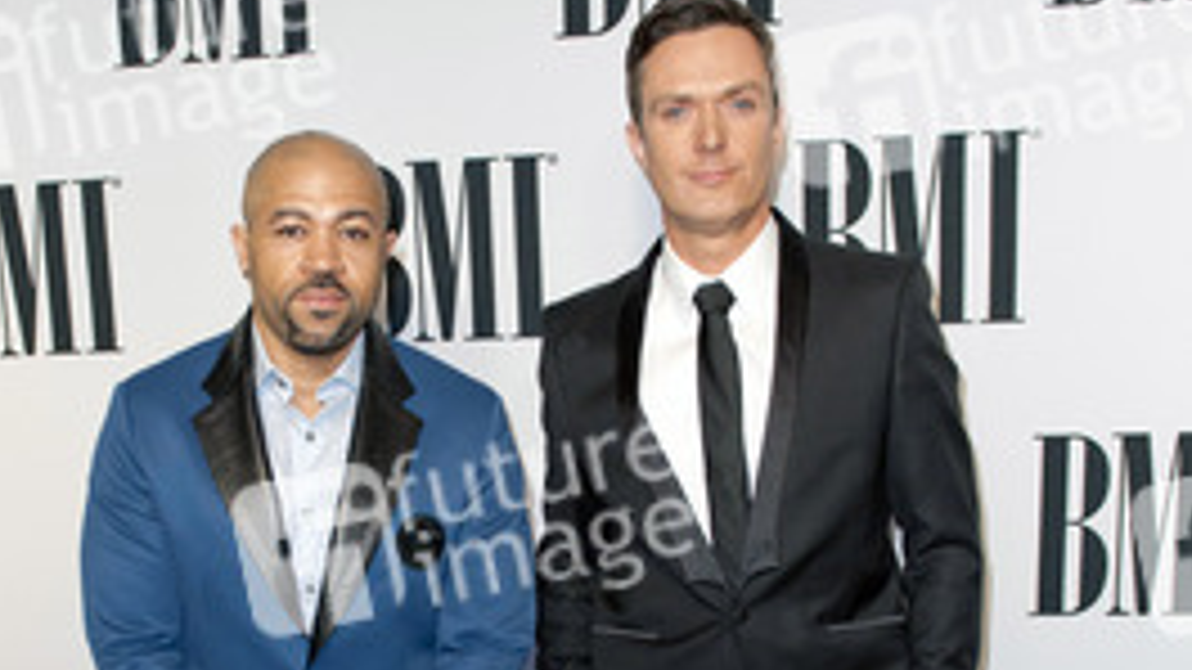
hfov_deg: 52.8
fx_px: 1201
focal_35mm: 38
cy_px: 755
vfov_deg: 28.1
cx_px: 596
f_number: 4
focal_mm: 24
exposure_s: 1/400
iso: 500
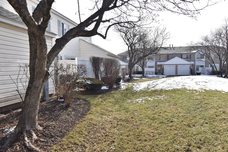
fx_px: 152
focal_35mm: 24
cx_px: 114
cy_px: 76
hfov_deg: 73.7
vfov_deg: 53.1
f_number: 9.5
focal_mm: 16
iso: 200
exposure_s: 1/350
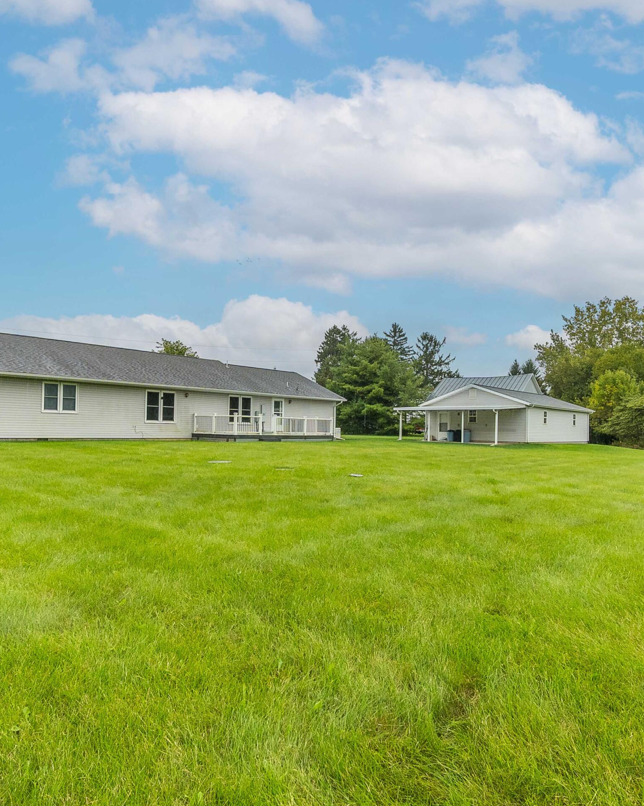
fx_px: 524
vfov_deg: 75.0
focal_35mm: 22
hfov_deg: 63.1
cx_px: 337
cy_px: 416
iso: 500
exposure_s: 1/640
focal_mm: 10
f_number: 8
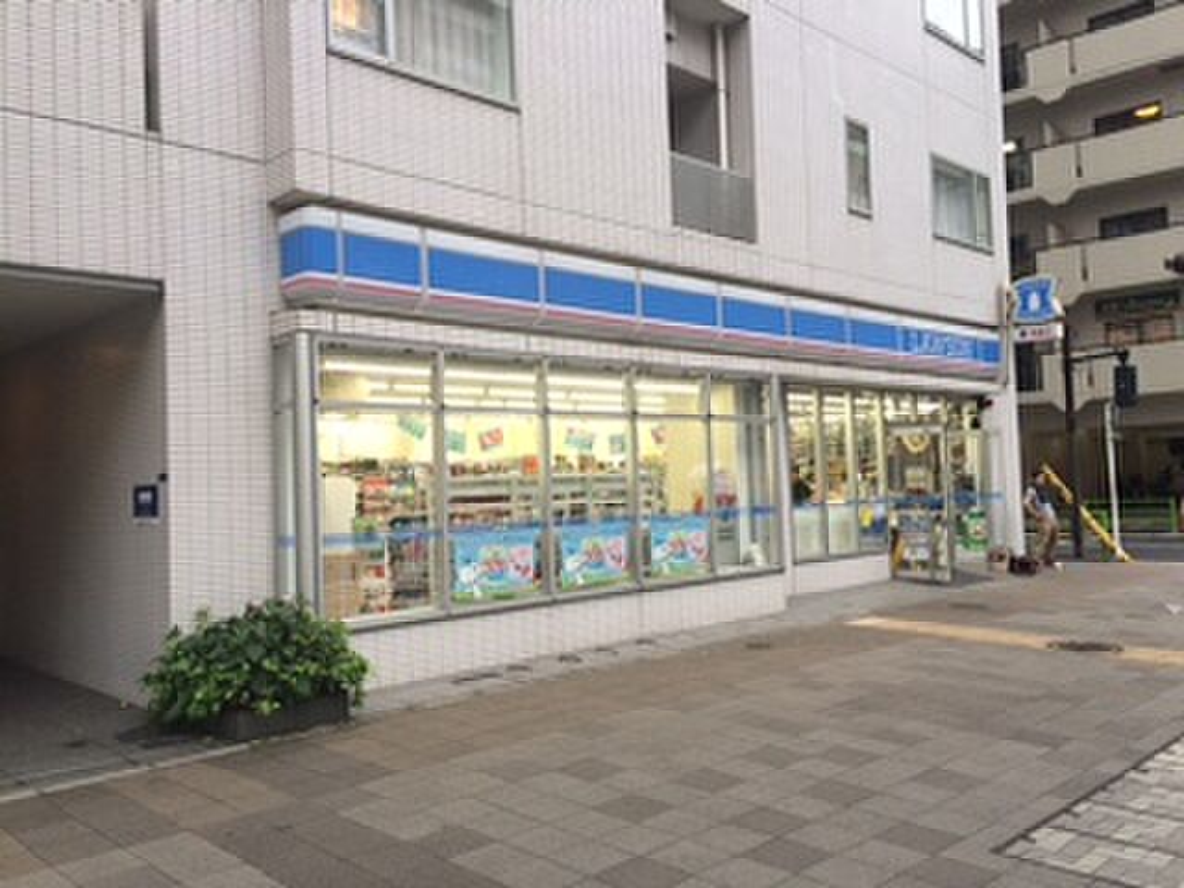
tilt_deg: +1.7
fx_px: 992
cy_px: 444
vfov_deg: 48.2
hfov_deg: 61.7
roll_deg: +1.9
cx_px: 592
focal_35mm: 29
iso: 40
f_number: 2.2
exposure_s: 1/40
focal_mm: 4.15
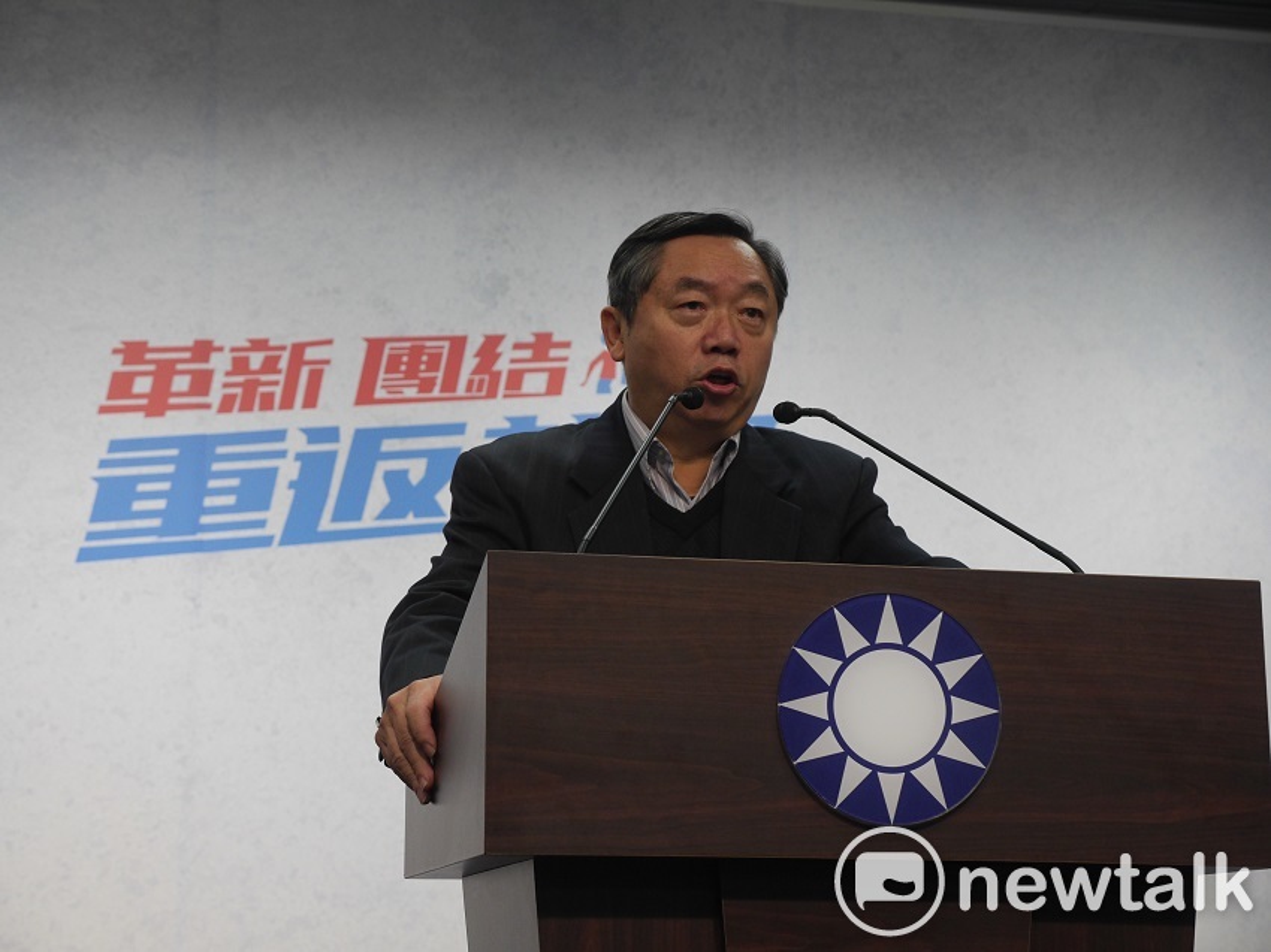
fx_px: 2569
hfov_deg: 27.8
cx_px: 636
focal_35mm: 70
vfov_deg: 21.0
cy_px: 476
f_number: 4
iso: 800
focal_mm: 35
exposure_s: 1/250
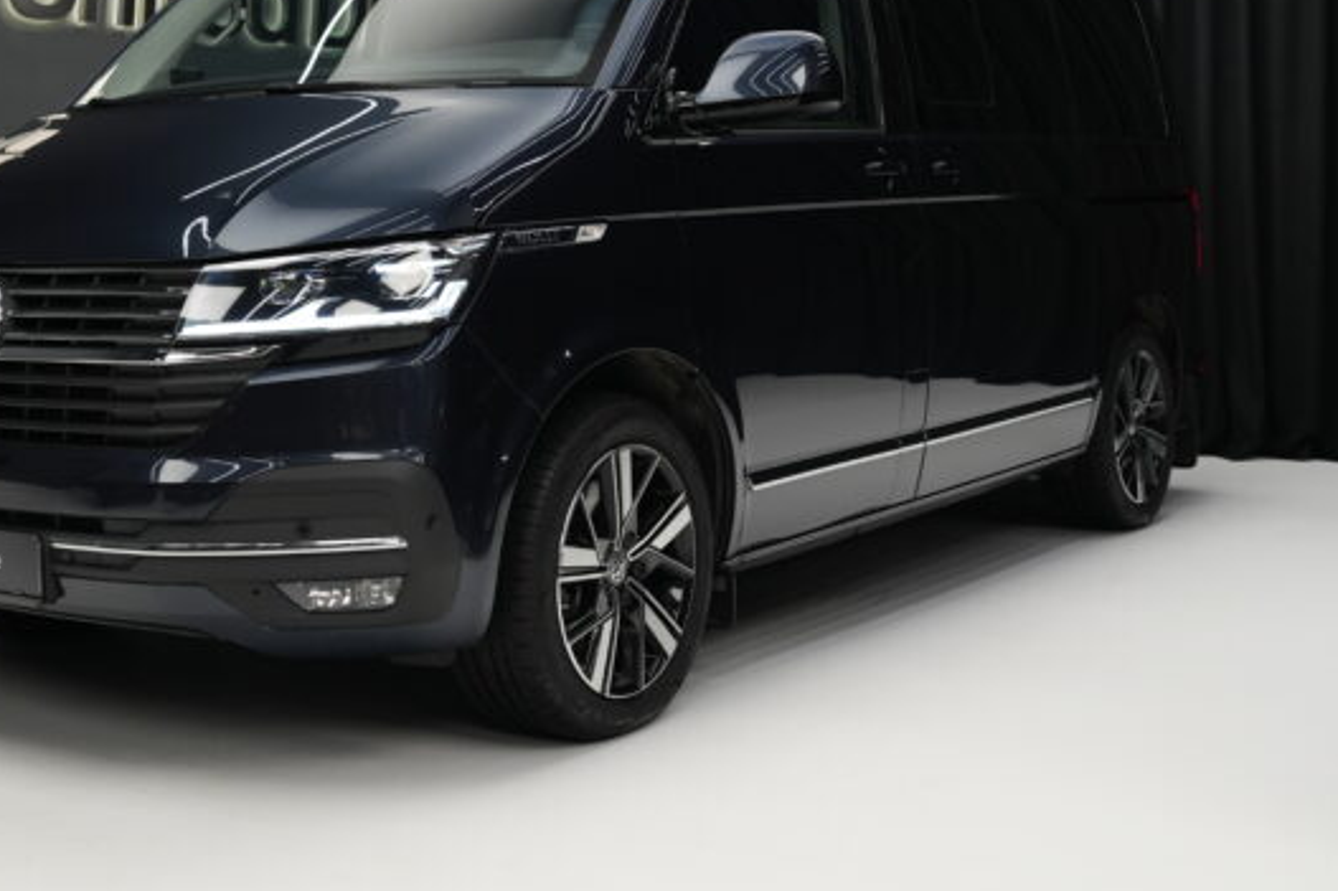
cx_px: 493
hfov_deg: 38.6
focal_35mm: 51
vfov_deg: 26.3
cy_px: 287
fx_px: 1895
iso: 800
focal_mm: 35
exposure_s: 1/40
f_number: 4
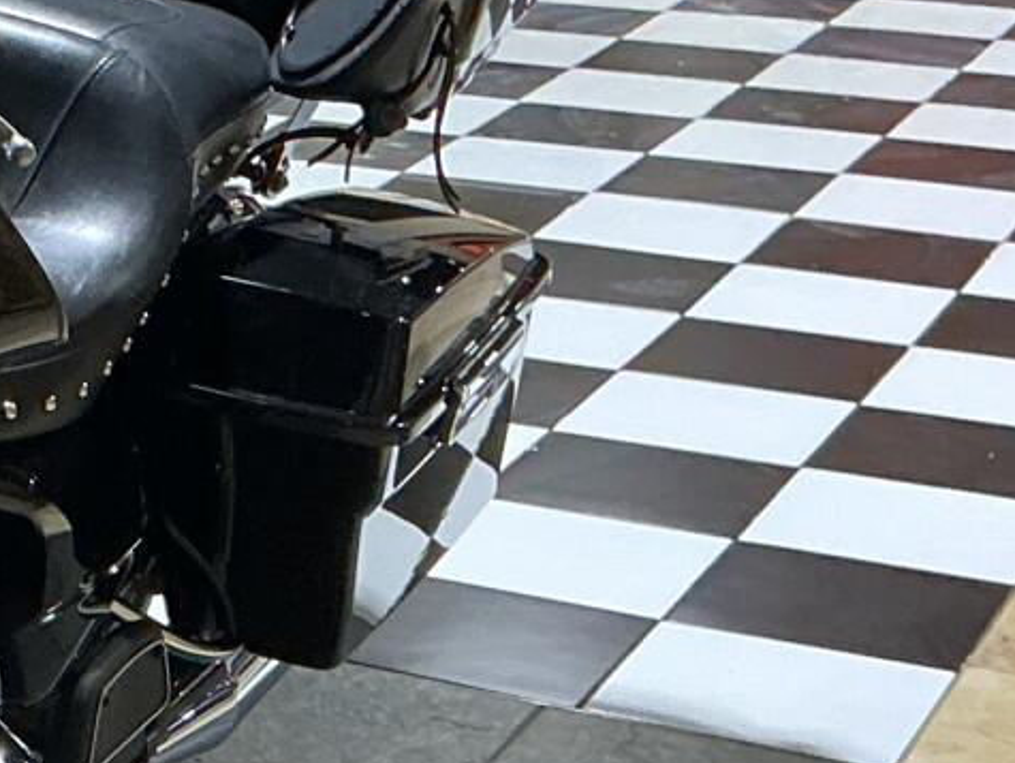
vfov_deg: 12.1
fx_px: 3580
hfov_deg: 15.0
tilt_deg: -18.4
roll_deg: +2.2
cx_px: -502
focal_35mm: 122
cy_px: 549
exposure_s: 1/60
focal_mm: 3
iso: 125
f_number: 1.8
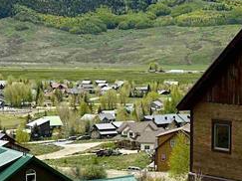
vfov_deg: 14.6
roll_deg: -2.7
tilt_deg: -3.6
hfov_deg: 17.0
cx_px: 394
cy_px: 111
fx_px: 706
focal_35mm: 101
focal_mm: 6.86
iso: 80
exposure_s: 1/6623
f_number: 1.78
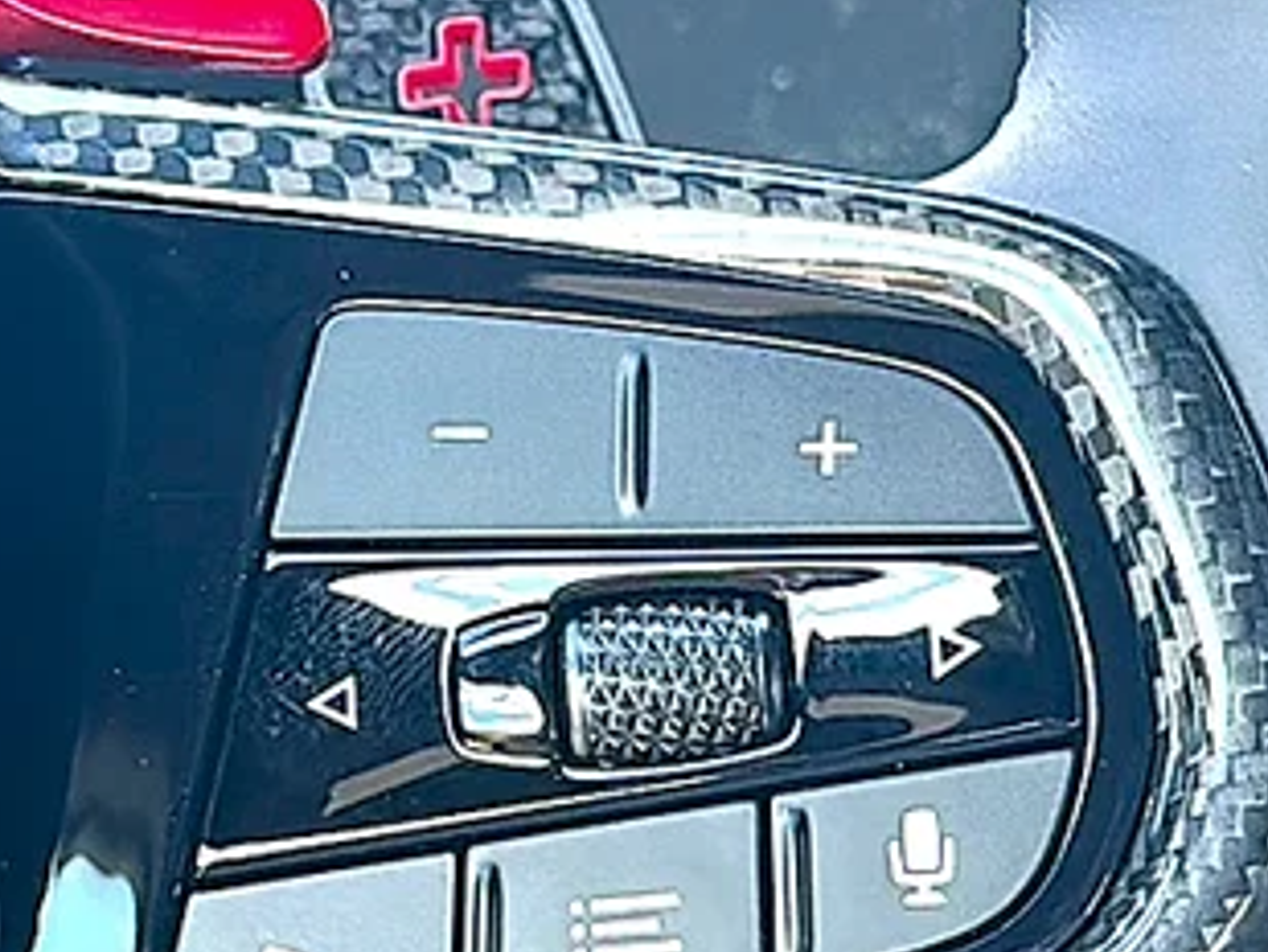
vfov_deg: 14.5
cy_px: 597
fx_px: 3738
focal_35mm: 102
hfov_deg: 19.3
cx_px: 681
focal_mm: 6.86
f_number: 1.78
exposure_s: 1/223
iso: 125
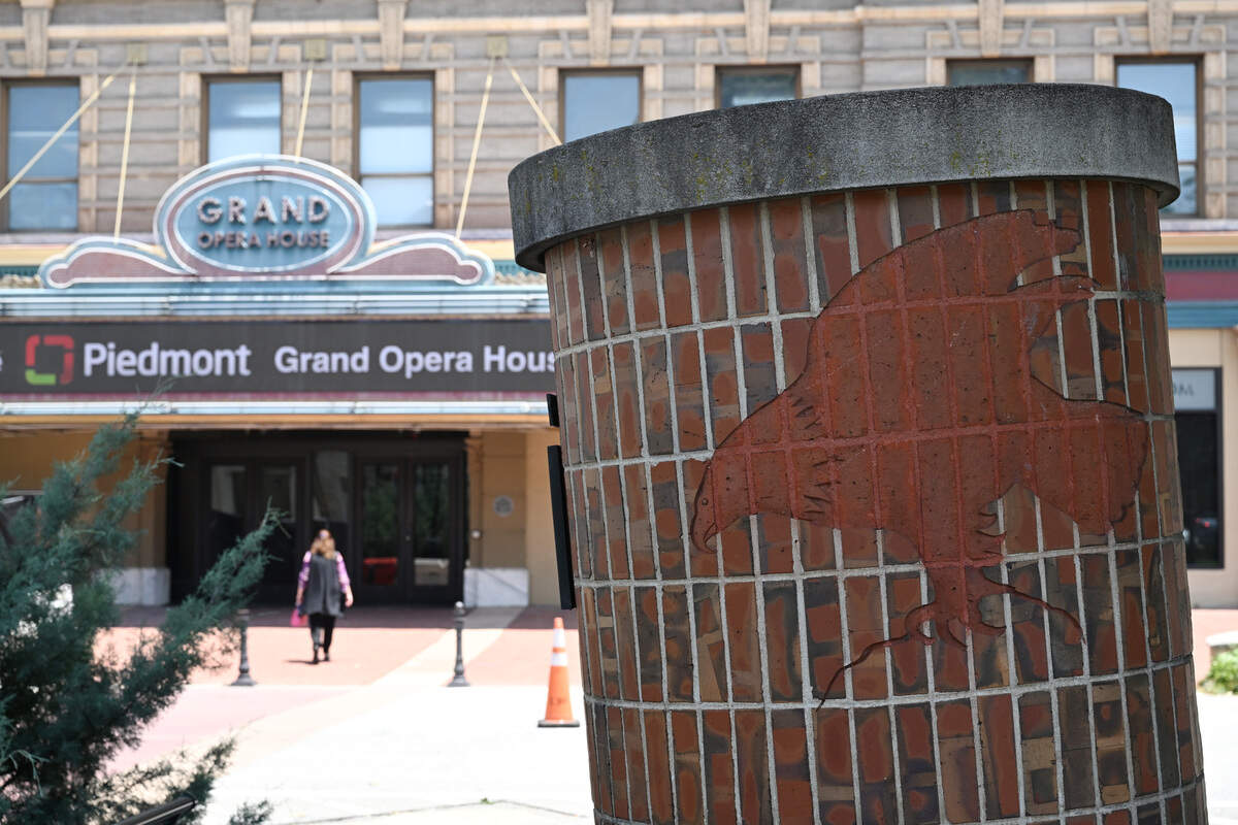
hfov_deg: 36.2
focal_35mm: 55
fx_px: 1891
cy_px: 412
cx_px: 619
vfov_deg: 24.6
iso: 500
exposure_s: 1/640
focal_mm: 55
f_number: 6.3
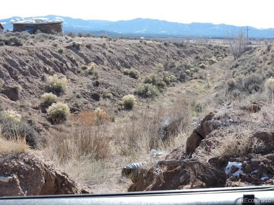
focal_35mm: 47
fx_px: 372
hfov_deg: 40.4
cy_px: 102
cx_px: 137
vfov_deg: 30.9
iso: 100
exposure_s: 1/400
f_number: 3.5
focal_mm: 8.4
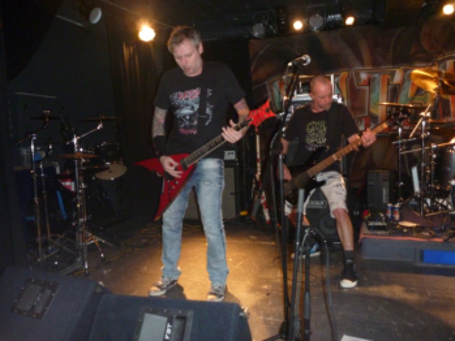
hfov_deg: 61.6
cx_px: 228
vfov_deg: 48.3
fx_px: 381
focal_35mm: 29
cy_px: 170
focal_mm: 5.2
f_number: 3.4
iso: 400
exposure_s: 1/30
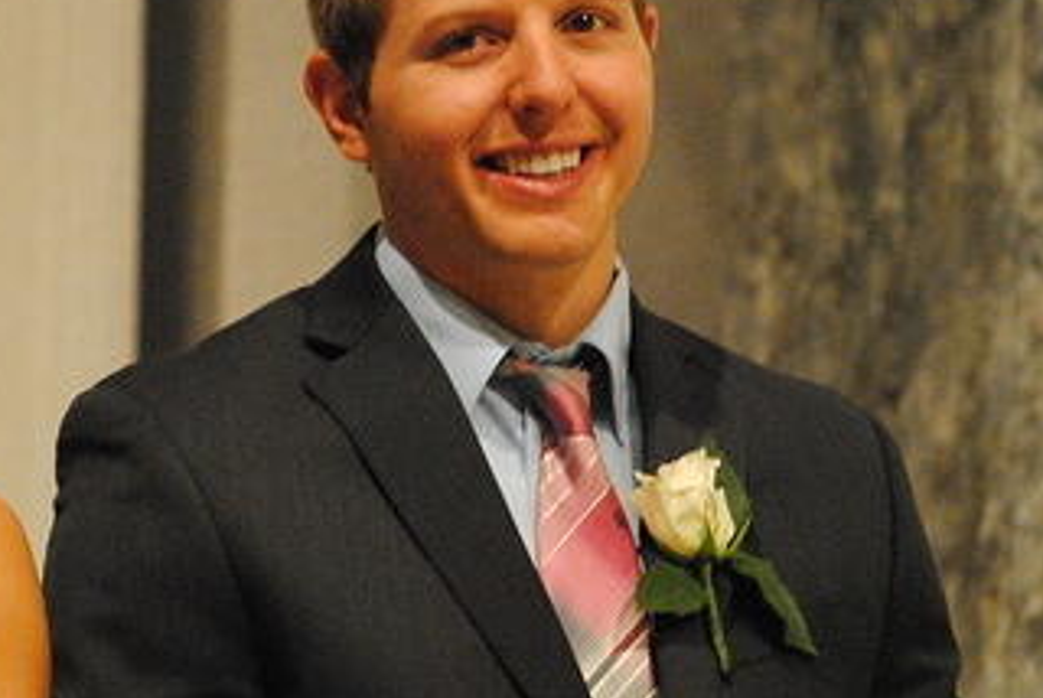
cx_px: 215
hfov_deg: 6.7
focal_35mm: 306
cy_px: 232
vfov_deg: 4.5
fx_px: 8873
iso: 1600
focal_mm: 102
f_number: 4.5
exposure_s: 1/30
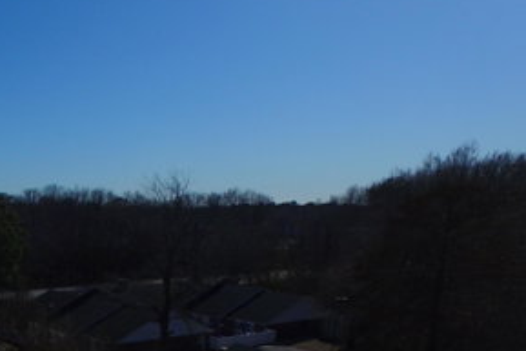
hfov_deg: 38.6
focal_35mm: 46
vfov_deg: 26.7
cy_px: 395
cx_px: 19
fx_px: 672
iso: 100
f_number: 2.8
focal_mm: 3.61
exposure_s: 1/4098
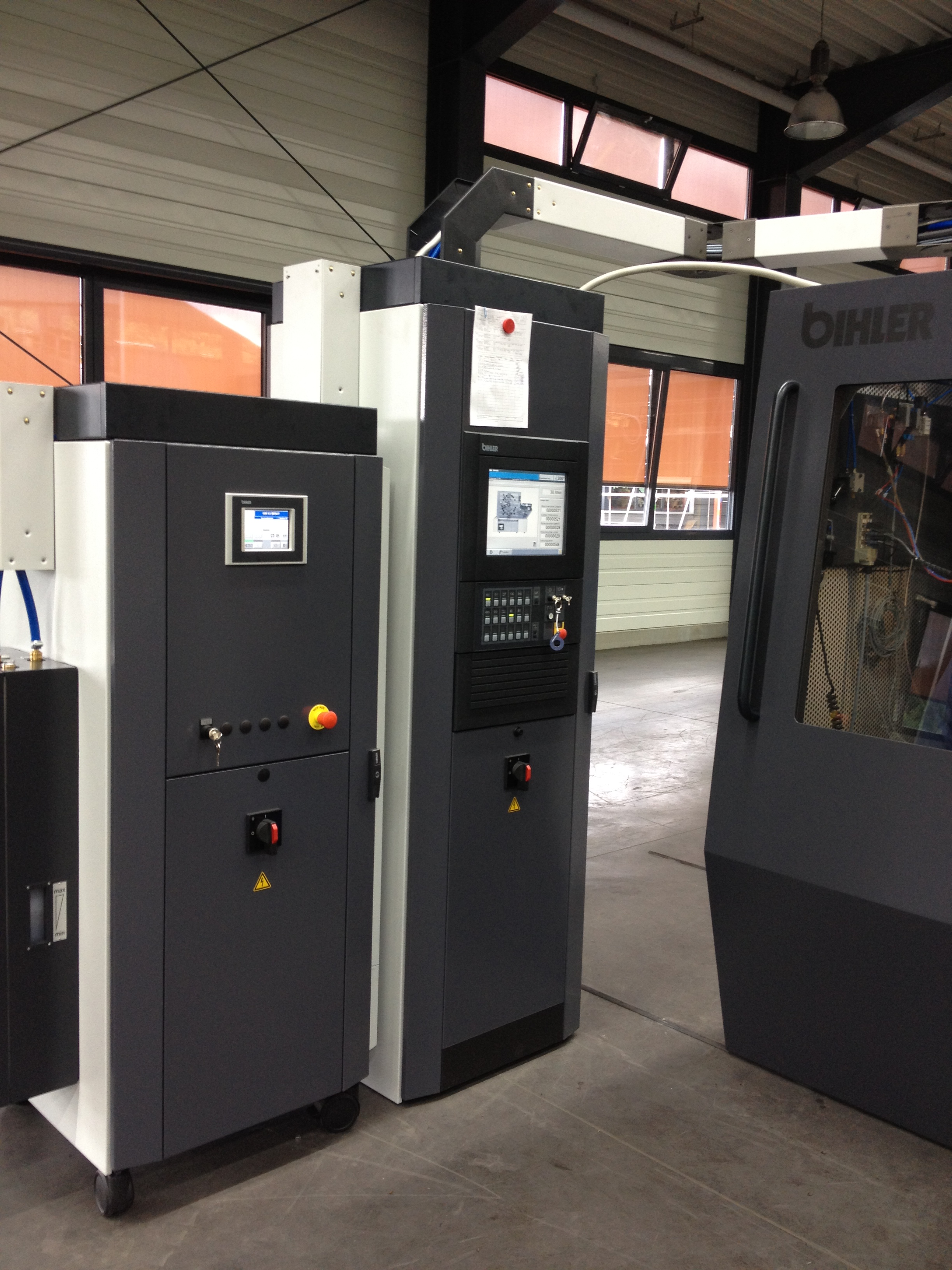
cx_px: 476
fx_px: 1283
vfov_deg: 52.6
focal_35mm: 35
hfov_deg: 40.7
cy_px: 635
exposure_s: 1/20
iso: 100
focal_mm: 4.28
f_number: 2.4
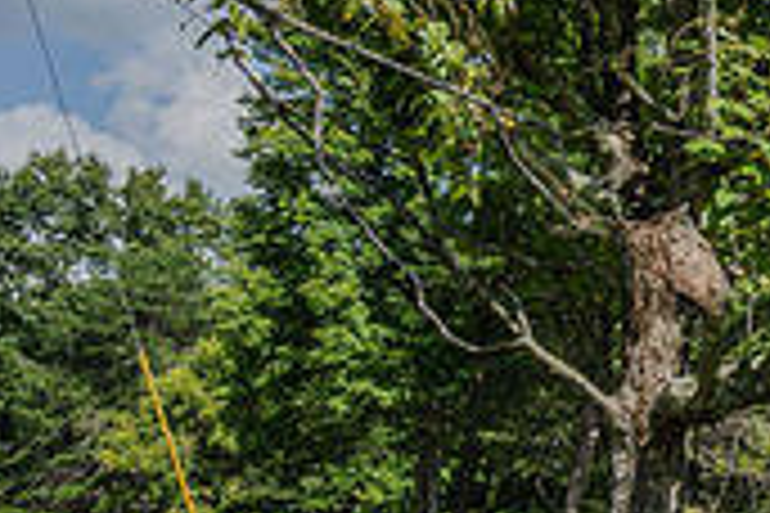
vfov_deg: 16.2
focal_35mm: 84
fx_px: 1797
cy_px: 326
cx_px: 1684
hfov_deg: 16.2
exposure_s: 1/3200
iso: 320
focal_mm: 14
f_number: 4
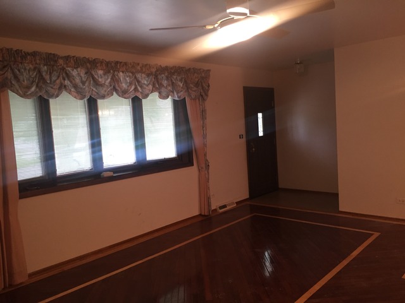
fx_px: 339
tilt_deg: -6.1
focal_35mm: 29
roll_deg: +2.9
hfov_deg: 61.7
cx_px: 202
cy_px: 152
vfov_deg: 48.2
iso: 125
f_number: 2.2
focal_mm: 4.15
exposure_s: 1/30
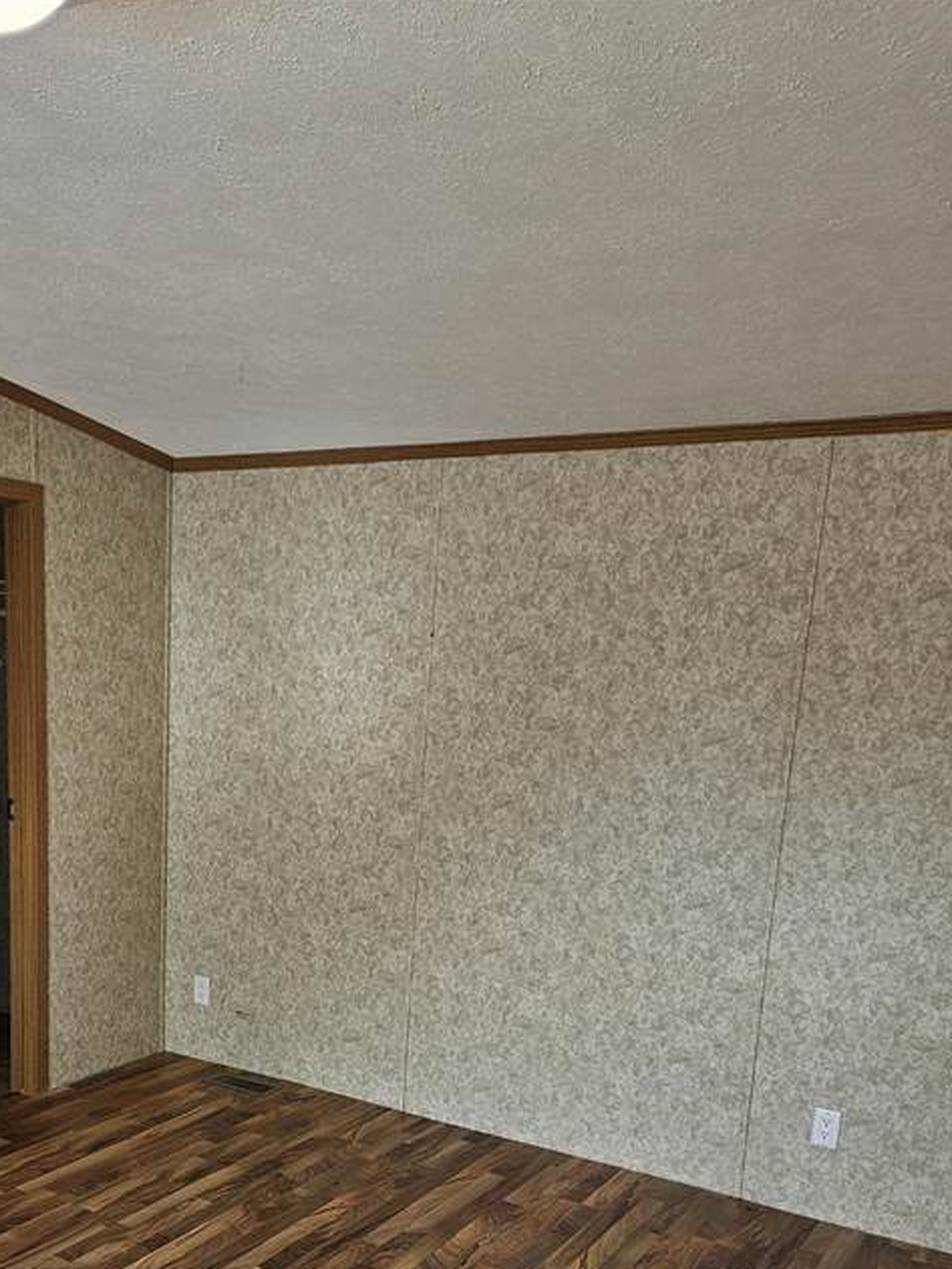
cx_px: 298
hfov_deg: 40.1
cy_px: 958
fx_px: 1283
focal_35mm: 35
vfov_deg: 50.4
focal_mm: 5.4
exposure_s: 1/120
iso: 40
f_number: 1.8
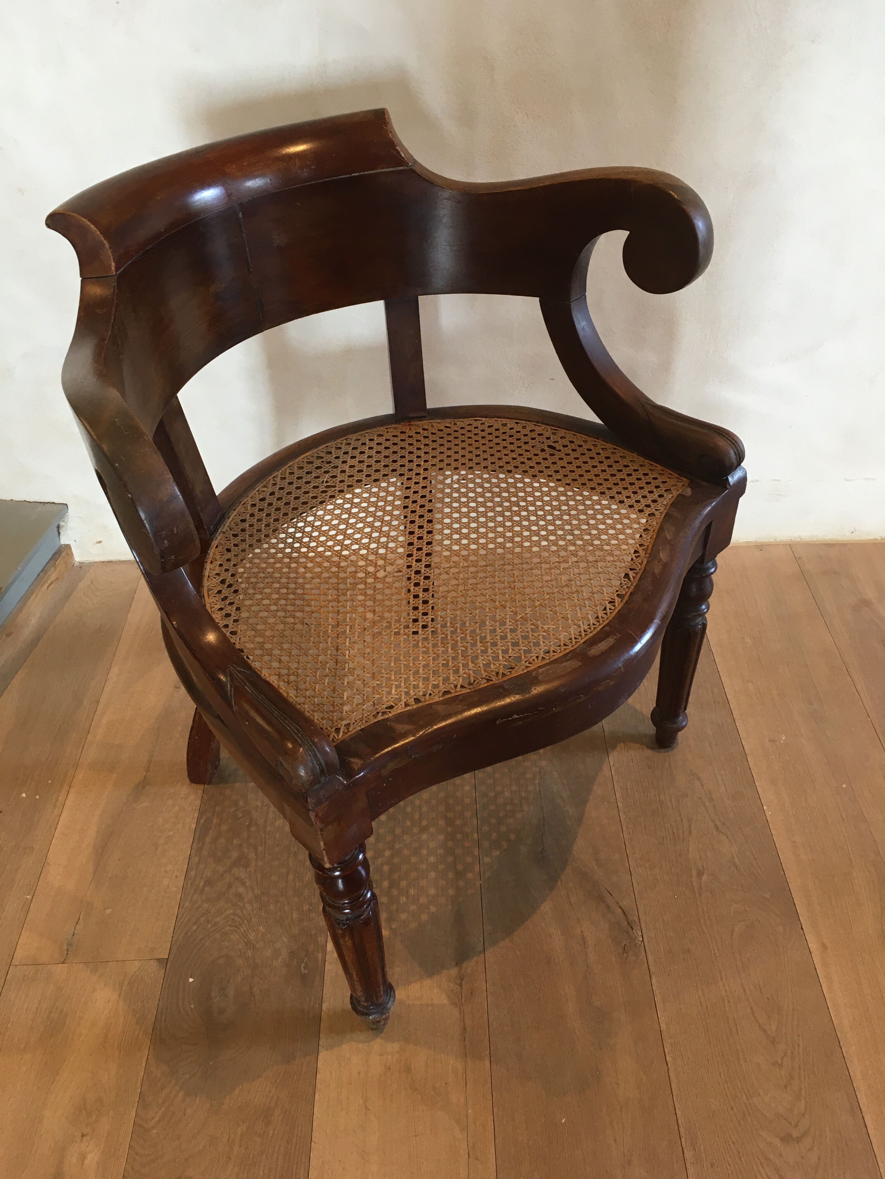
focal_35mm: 29
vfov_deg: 61.7
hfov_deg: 48.2
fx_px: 989
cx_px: 442
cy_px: 590
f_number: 2.2
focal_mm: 4.15
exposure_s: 1/33
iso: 100
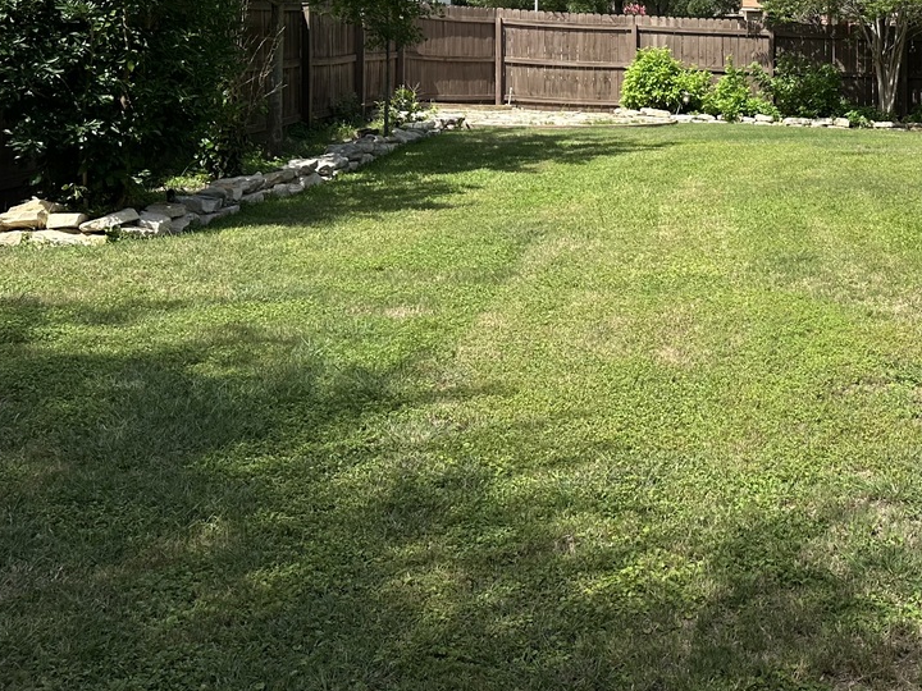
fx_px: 1278
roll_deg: -0.7
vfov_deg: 29.0
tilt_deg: +1.1
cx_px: 780
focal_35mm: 48
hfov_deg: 37.7
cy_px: 61
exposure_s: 1/3356
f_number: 1.78
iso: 80
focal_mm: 6.86
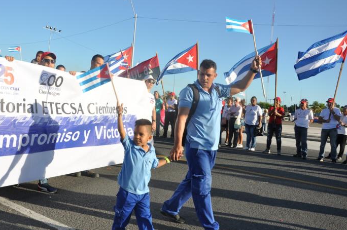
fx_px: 333
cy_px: 116
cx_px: 159
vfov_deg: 38.2
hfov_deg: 55.0
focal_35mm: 35
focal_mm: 21
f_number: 6.3
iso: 200
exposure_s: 1/640
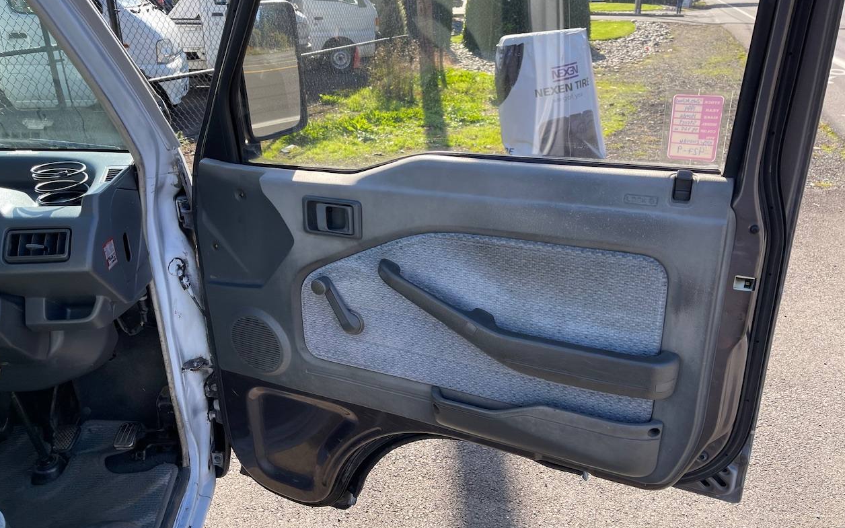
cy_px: 240
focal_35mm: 27
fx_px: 622
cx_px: 425
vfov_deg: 46.0
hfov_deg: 68.4
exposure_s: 1/567
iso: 32
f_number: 1.6
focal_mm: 5.1
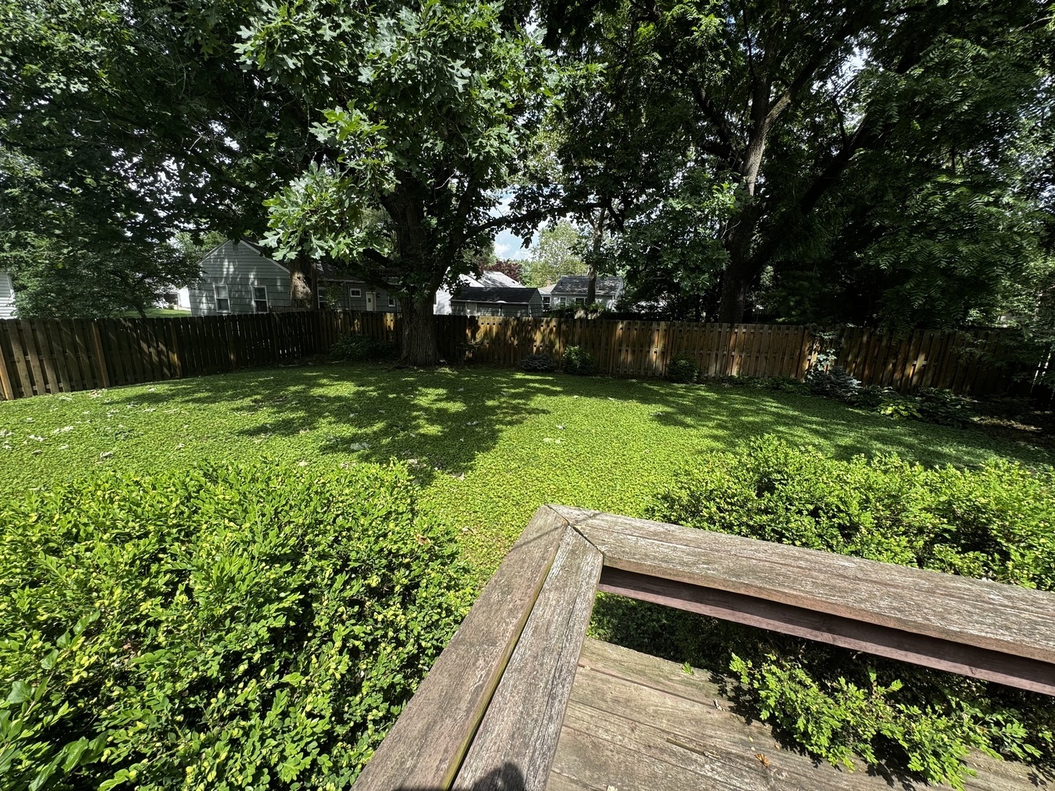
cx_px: 528
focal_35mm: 14
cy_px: 396
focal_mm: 2.22
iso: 40
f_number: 2.2
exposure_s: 1/669
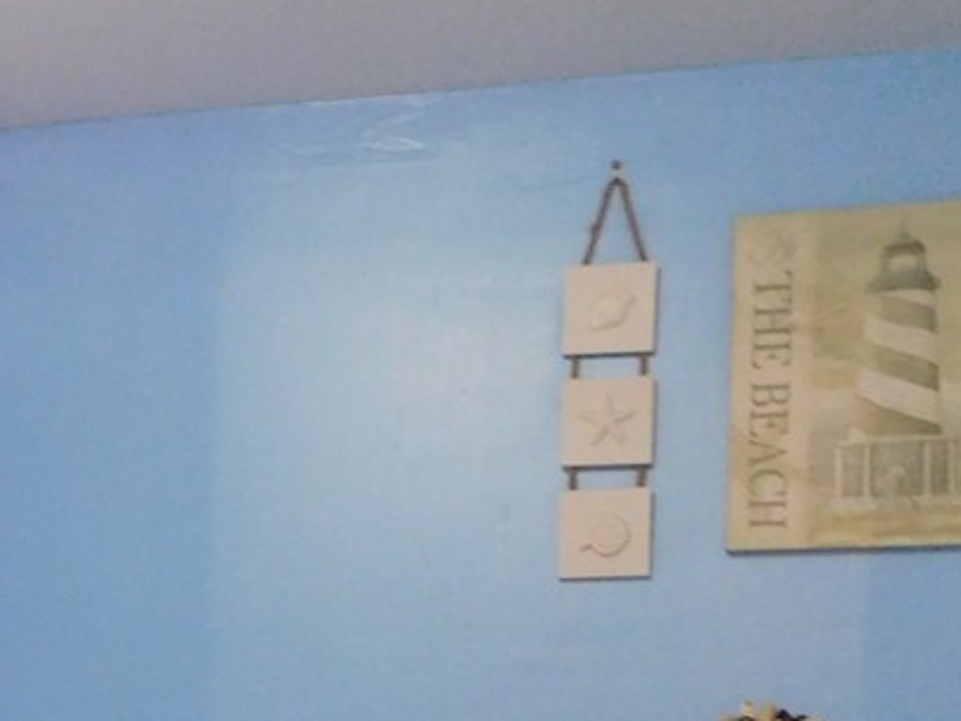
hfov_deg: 23.8
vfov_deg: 18.3
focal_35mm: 76
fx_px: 2110
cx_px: -138
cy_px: 880
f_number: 3.2
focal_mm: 5.3
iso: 800
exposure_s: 1/6
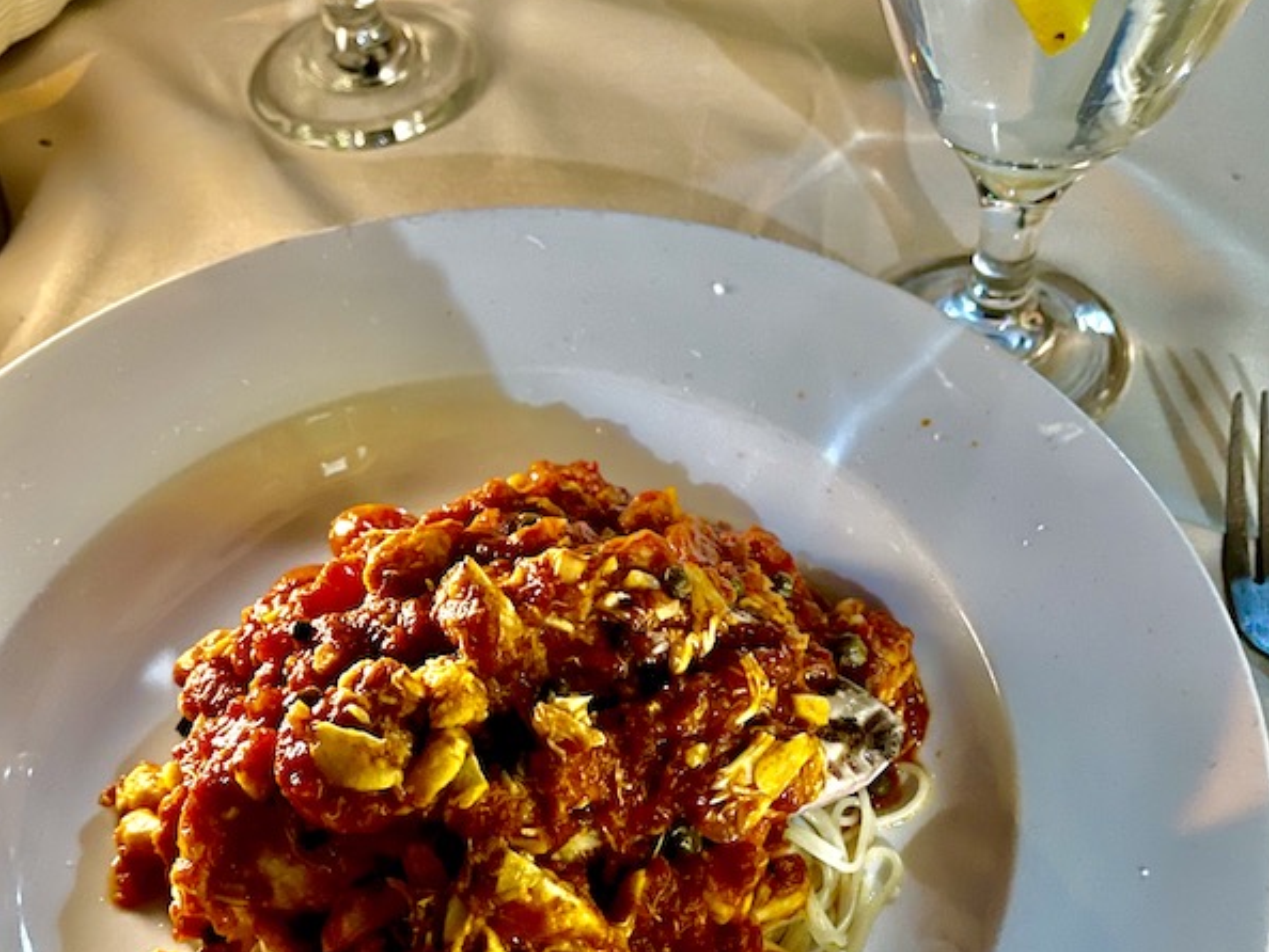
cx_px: 639
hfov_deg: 52.6
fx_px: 1284
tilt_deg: -58.1
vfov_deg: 38.8
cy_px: 790
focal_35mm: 35
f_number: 1.6
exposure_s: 1/11
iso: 640
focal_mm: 5.1
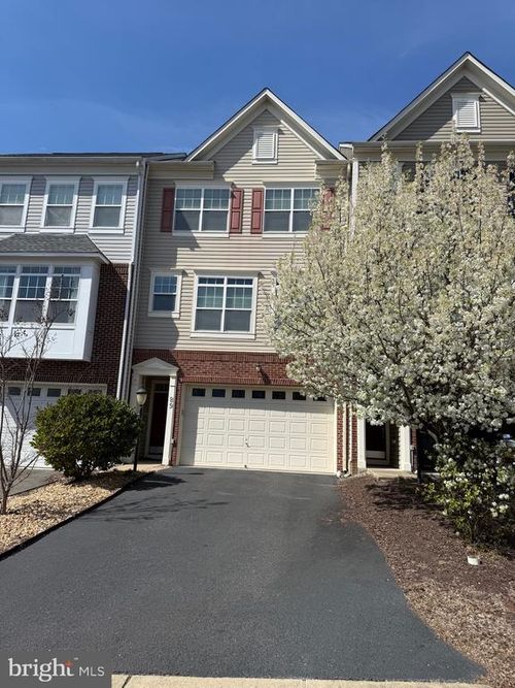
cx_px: 258
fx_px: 476
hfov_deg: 56.8
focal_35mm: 24
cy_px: 344
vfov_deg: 71.6
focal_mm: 6.76
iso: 80
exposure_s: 1/6173
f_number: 1.78
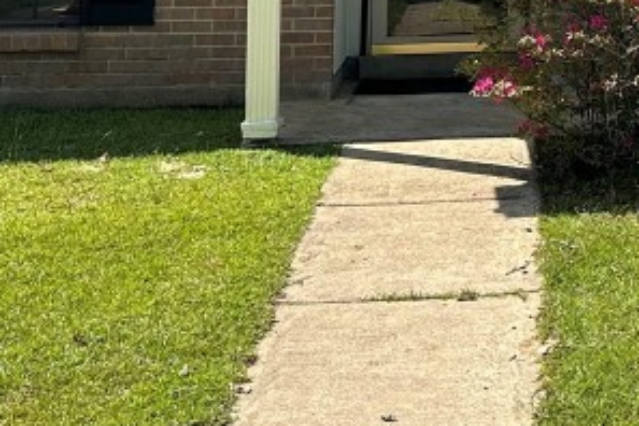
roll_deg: -0.7
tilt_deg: +2.7
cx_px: 772
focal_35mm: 86
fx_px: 1526
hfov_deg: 21.8
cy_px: -198
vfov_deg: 14.8
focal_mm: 6.86
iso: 80
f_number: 1.78
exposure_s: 1/3155
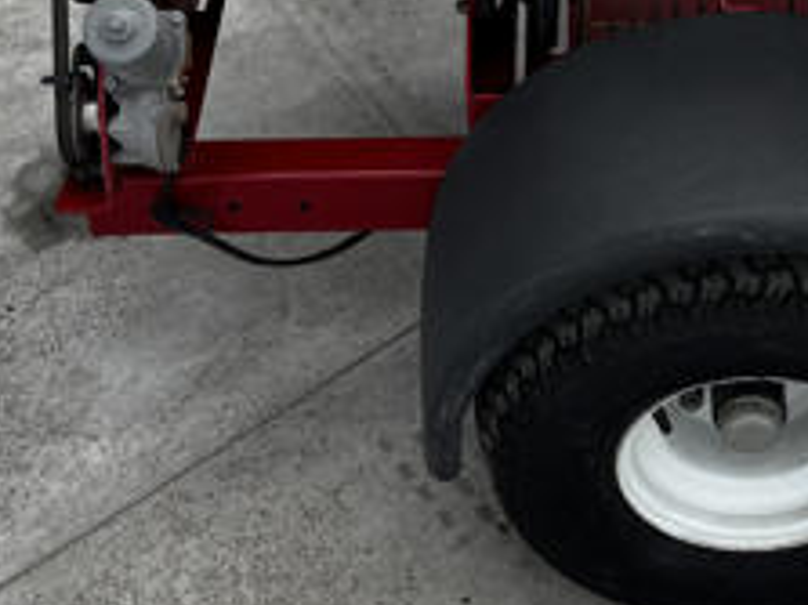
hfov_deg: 22.6
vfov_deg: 16.6
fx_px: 2006
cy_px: -54
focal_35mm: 86
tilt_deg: -40.6
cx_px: 562
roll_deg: +8.1
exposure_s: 1/120
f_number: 1.78
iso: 80
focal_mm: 6.76
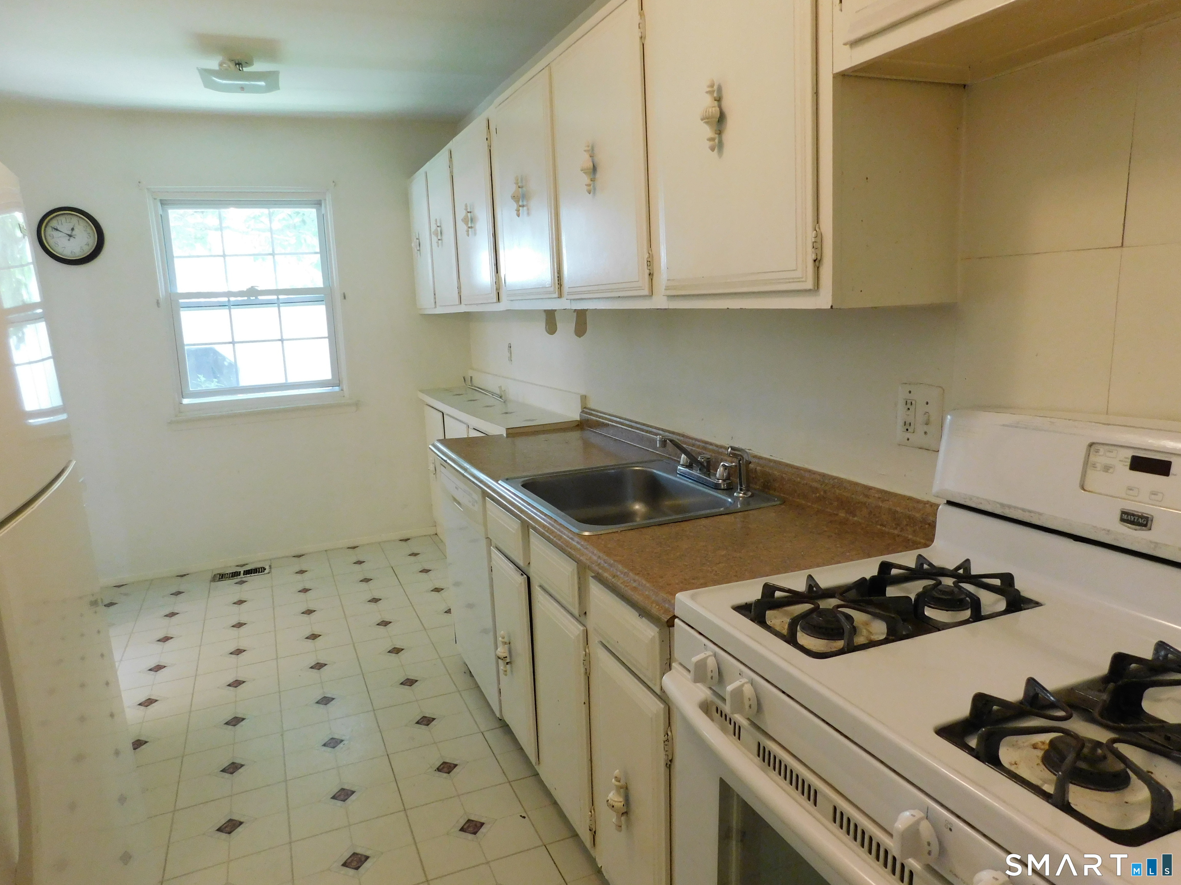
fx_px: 785
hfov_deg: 73.9
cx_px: 590
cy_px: 442
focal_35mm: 23
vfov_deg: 58.9
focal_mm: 4
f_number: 3
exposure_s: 1/25
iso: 400
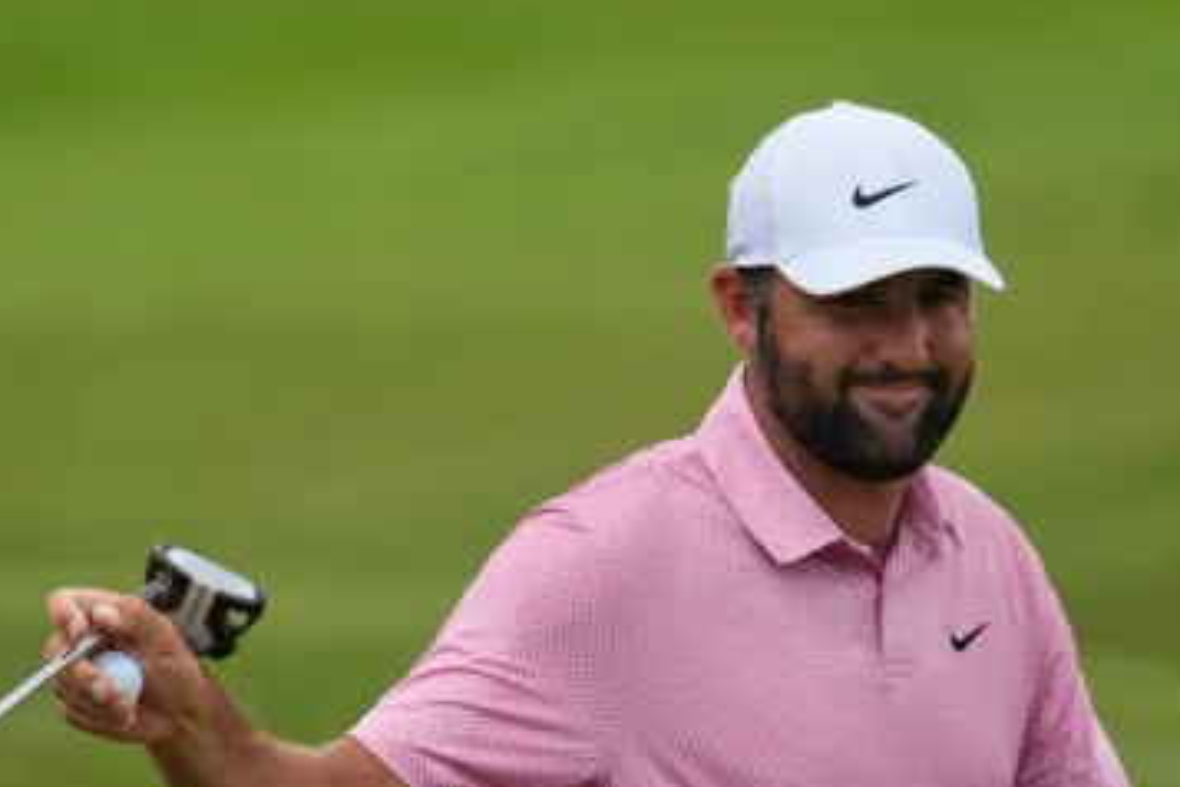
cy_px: 552
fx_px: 38511
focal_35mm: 1175
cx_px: 380
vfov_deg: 1.2
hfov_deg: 1.8
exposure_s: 1/2000
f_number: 4
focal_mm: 560
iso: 500
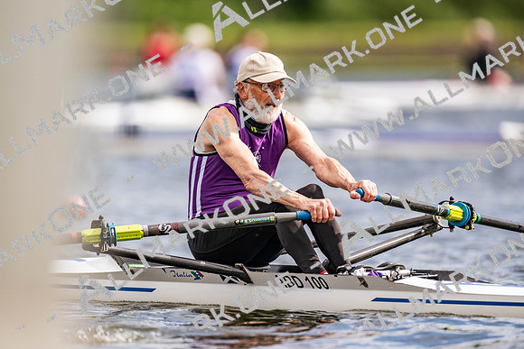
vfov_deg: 2.3
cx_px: 262
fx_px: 8735
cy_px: 174
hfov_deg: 3.4
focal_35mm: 600
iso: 250
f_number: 4
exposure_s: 1/2500
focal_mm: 600
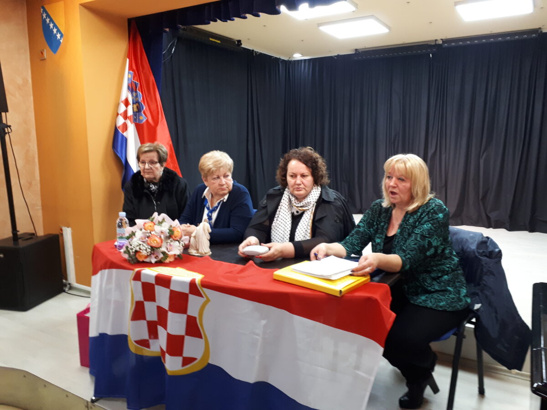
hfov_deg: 65.3
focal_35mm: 27
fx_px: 427
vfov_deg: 51.4
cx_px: 274
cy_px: 205
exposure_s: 1/25
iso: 200
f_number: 1.9
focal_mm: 3.6
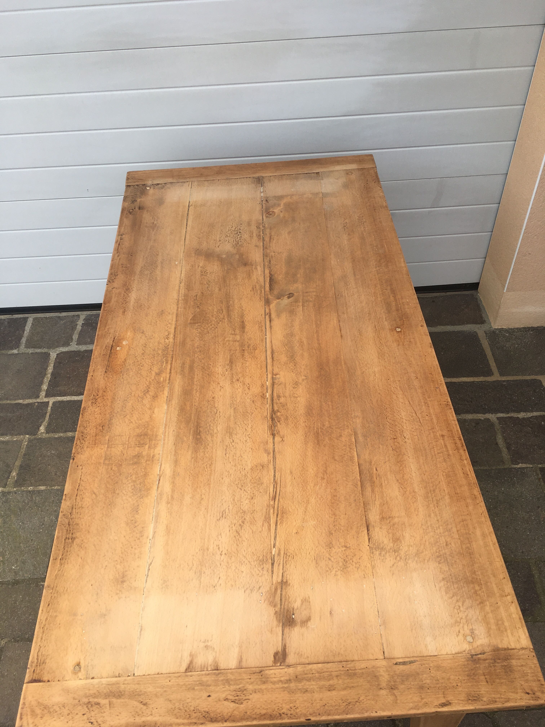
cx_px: 272
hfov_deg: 48.2
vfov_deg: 61.7
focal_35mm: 29
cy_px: 364
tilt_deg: -49.3
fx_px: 609
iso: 25
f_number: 2.2
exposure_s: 1/411
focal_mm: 4.15
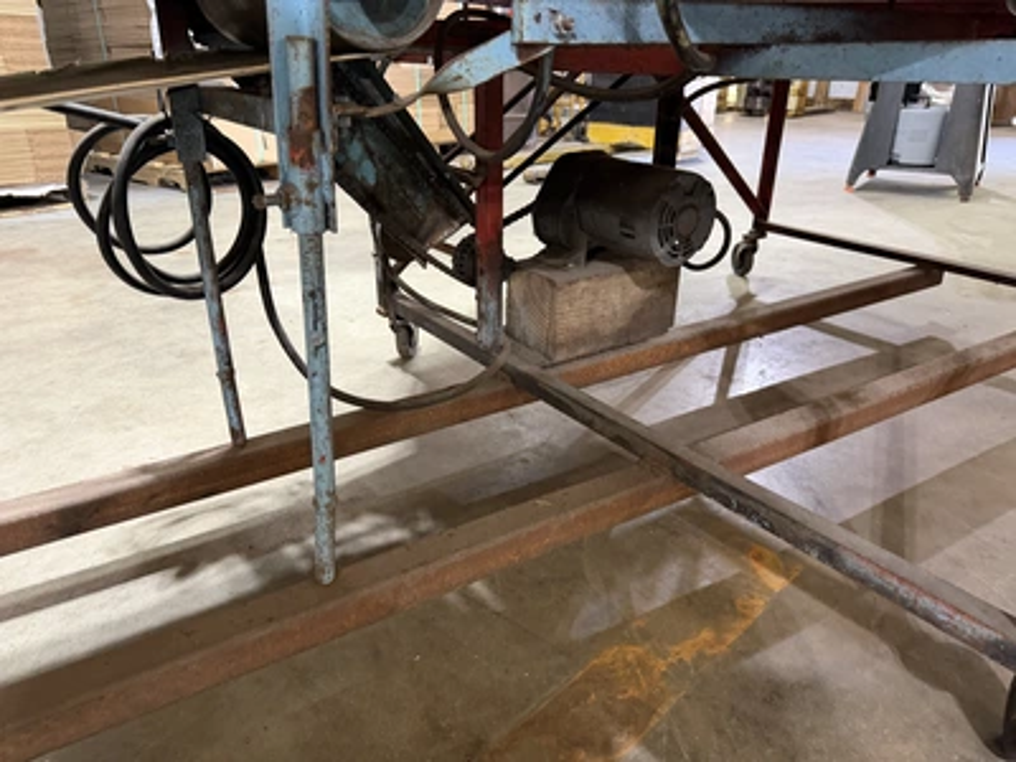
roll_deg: -1.8
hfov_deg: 71.6
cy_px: 381
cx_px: 508
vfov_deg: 56.8
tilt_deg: -25.5
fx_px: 704
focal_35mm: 24
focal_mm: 6.76
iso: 400
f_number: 1.78
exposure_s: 1/60
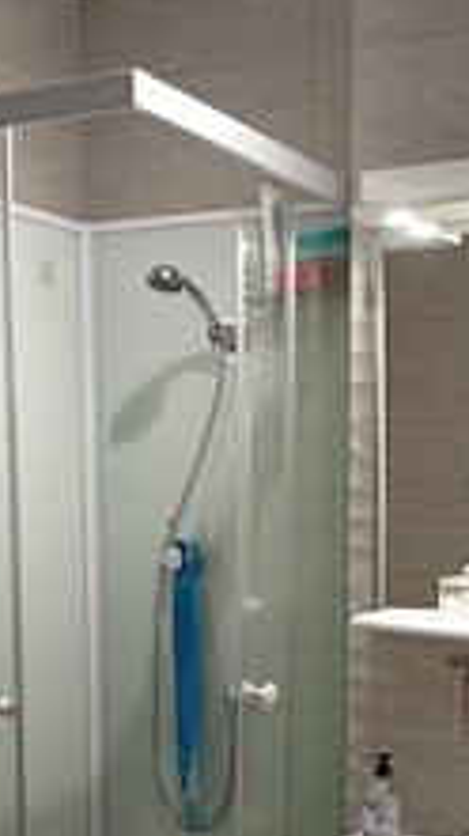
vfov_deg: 38.0
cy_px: 651
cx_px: 416
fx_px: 1174
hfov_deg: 22.1
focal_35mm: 53
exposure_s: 1/33.3
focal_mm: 3.98
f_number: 1.8
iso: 437
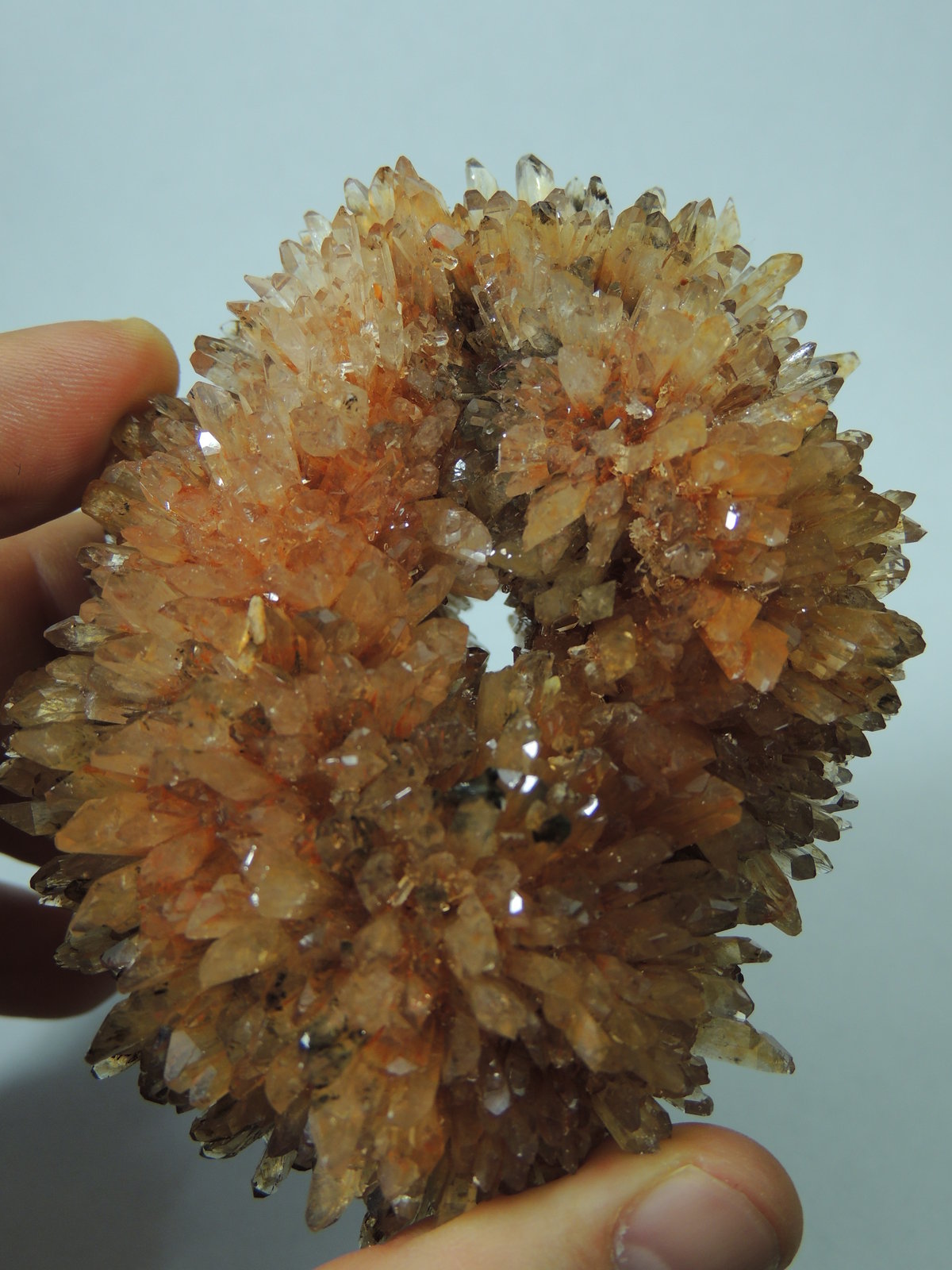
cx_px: 476
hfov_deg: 30.9
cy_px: 635
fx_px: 1723
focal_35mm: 47
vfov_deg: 40.4
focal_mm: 8.3
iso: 100
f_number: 3.5
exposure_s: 1/50
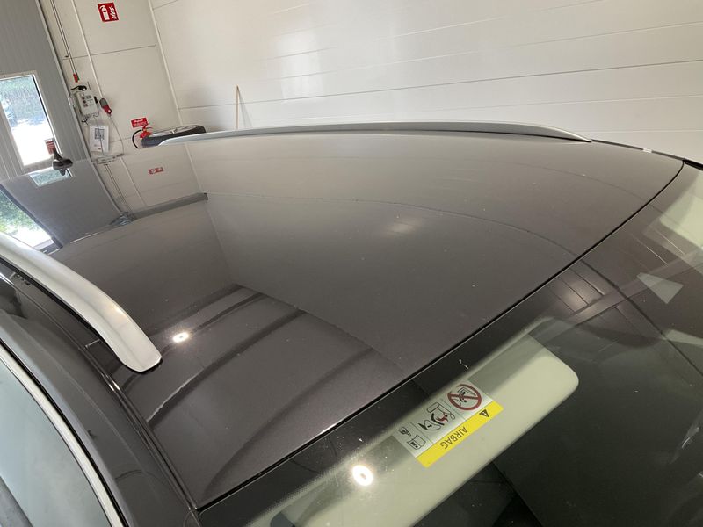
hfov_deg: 61.7
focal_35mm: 29
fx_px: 589
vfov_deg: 48.2
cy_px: 264
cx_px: 352
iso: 64
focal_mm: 3
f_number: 1.8
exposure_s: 1/100
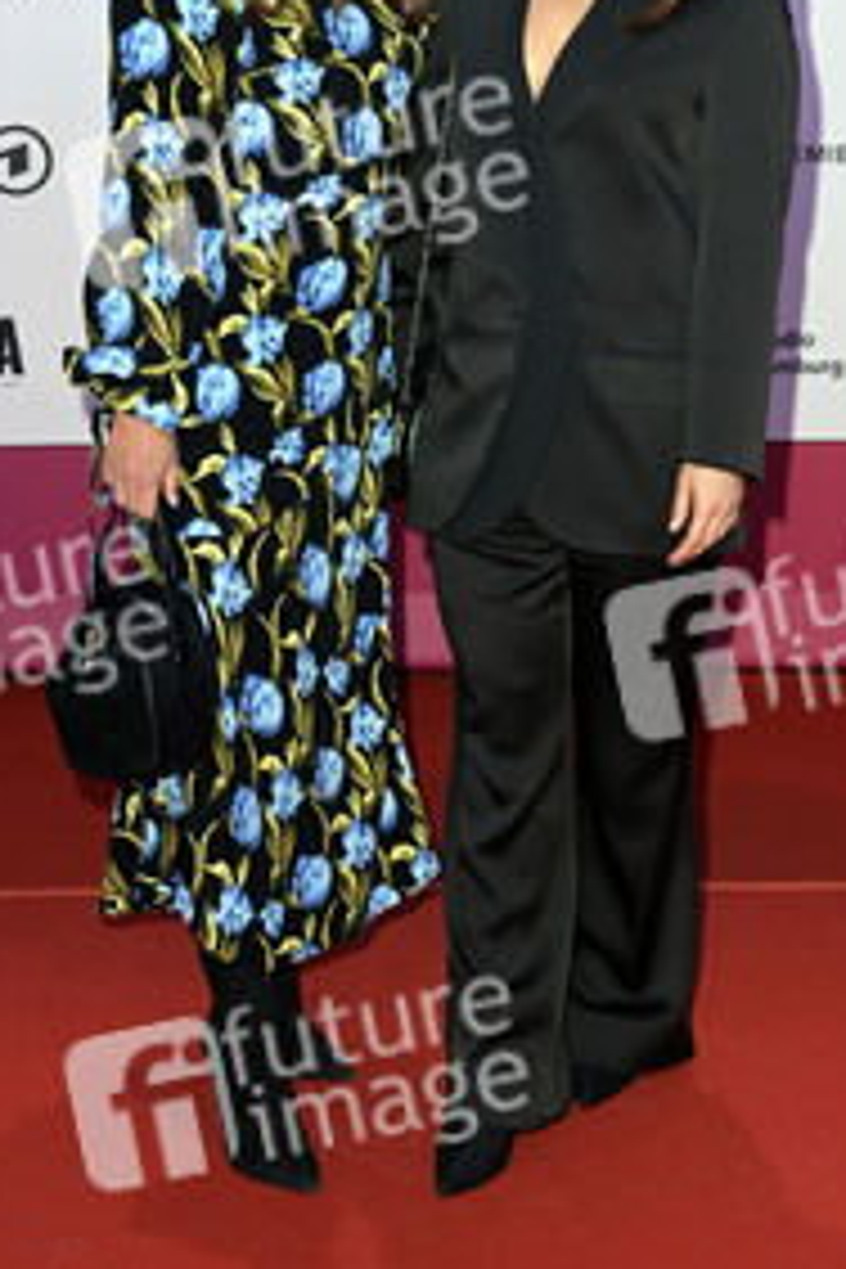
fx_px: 2397
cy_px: 410
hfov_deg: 20.0
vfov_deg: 29.4
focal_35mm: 68
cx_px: 428
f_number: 5.6
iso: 640
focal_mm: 48
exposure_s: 1/250
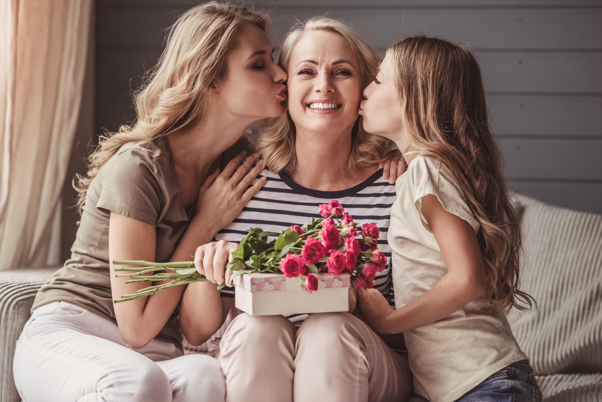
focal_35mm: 123
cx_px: 297
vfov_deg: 11.2
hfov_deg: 16.6
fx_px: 2057
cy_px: 198
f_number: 2.8
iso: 640
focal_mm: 120
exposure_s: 1/800
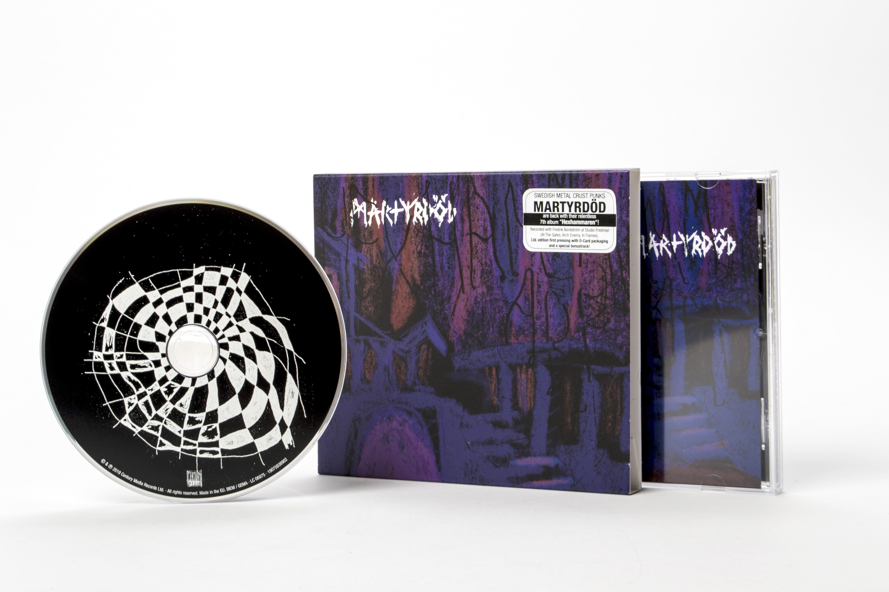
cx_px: 444
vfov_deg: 16.6
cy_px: 296
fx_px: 2037
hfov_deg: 24.6
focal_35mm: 82
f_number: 14
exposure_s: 1/125
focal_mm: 55
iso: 100
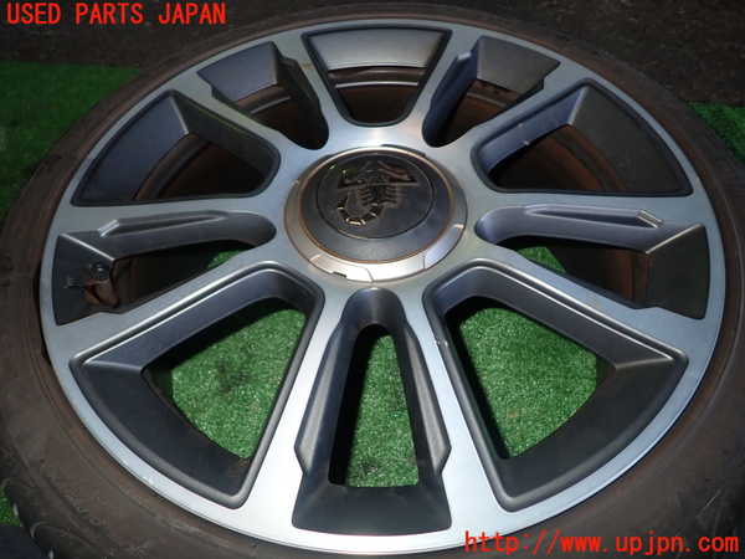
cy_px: 280
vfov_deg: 54.9
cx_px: 372
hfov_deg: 69.4
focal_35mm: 25
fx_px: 538
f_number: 5.6
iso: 200
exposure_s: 1/30
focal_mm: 4.5
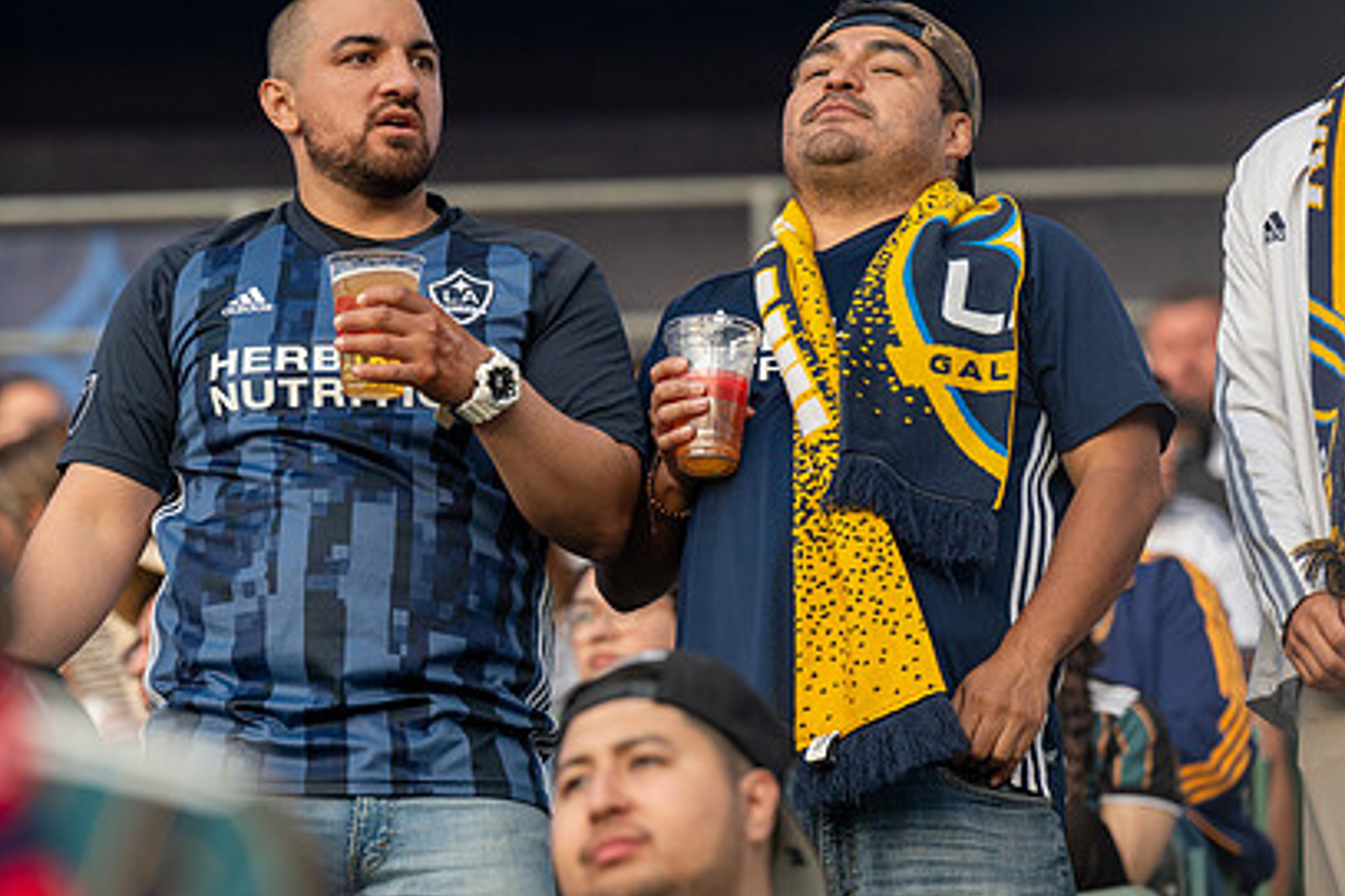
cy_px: 294
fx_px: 10643
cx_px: 539
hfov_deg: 7.2
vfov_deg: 4.8
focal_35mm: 285
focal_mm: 200
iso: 1400
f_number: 4
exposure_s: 1/400
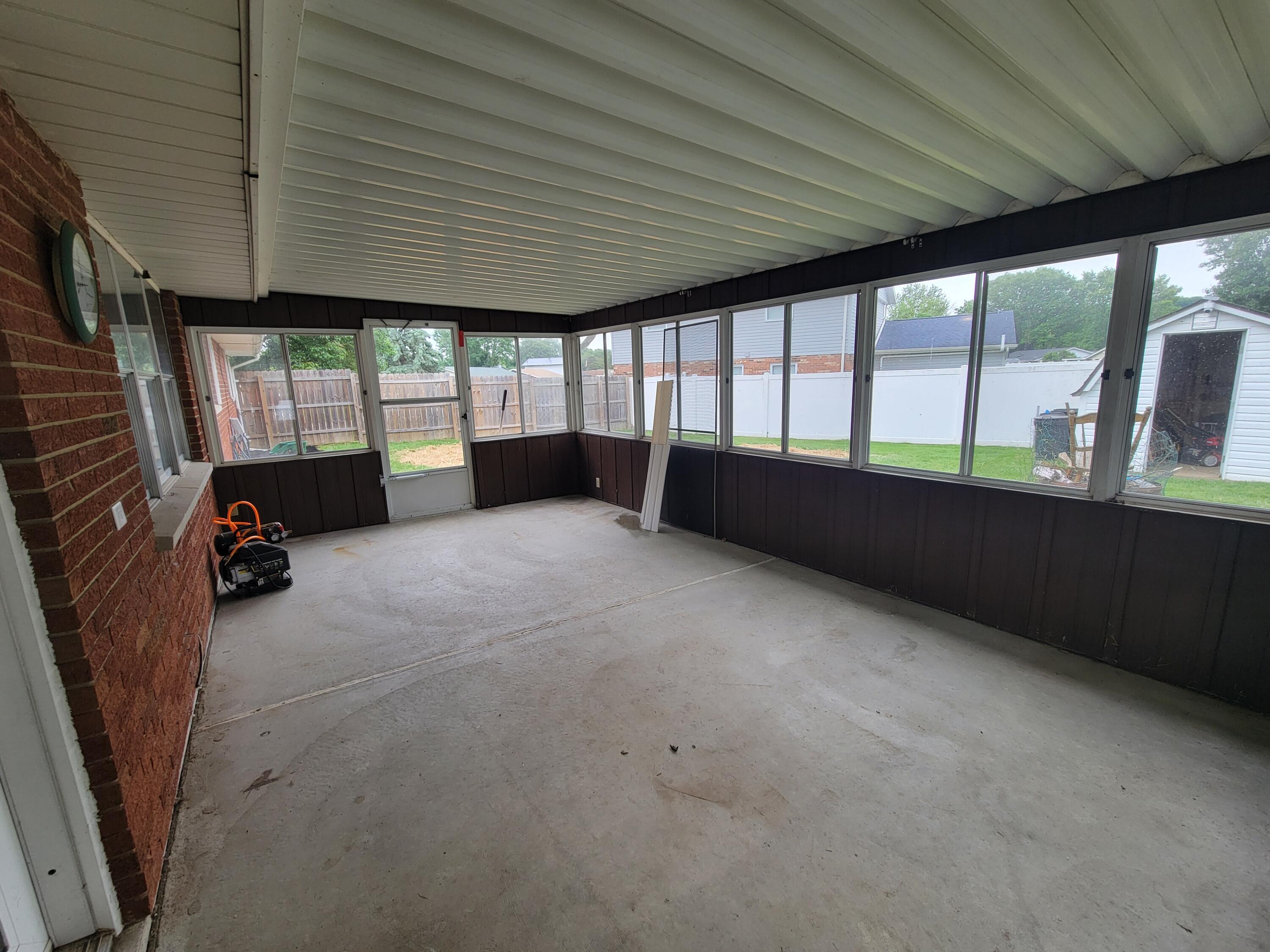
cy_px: 476
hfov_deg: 106.2
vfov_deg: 89.9
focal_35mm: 13
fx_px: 477
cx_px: 635
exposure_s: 1/60
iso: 80
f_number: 2.2
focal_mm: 2.2
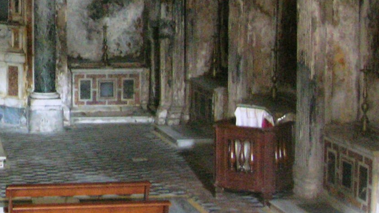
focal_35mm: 92
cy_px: -27
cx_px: -74
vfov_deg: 12.9
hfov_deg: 21.5
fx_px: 925
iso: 200
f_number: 2.9
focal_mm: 5.7
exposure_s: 1
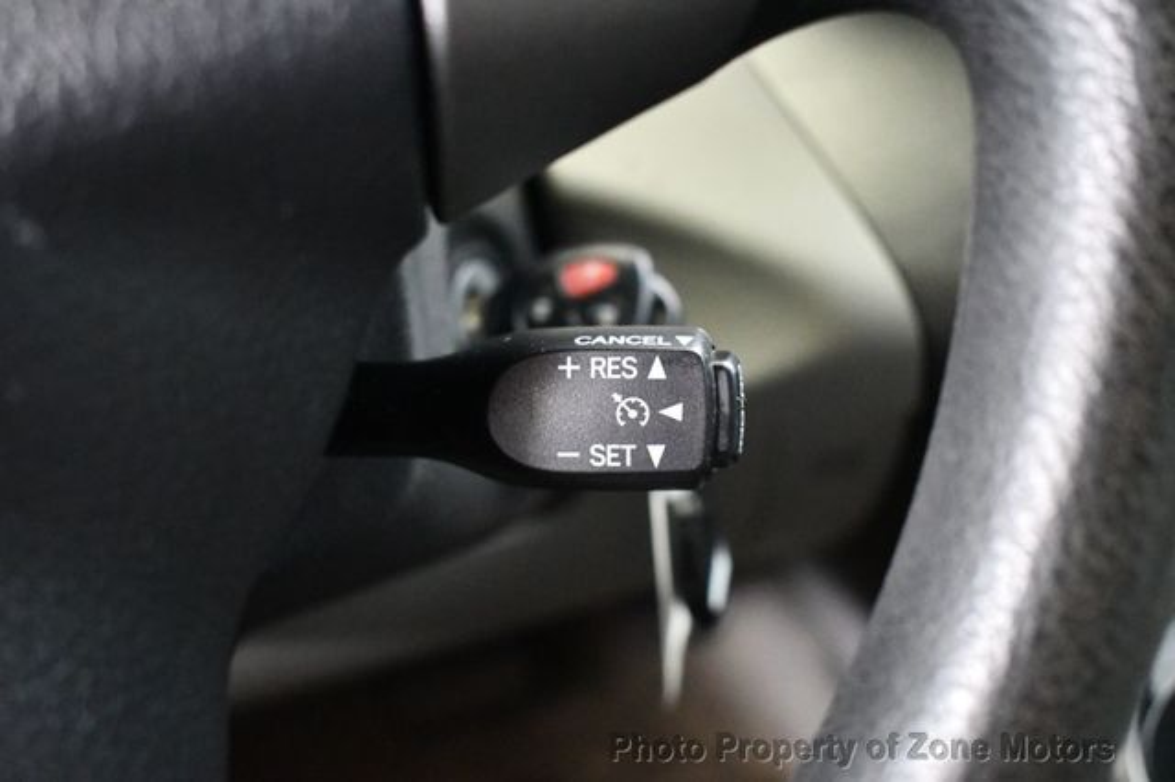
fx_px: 1272
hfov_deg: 49.6
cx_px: 588
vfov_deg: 34.2
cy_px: 391
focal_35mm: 39
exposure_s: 1/60
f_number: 4
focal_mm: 26
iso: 10000
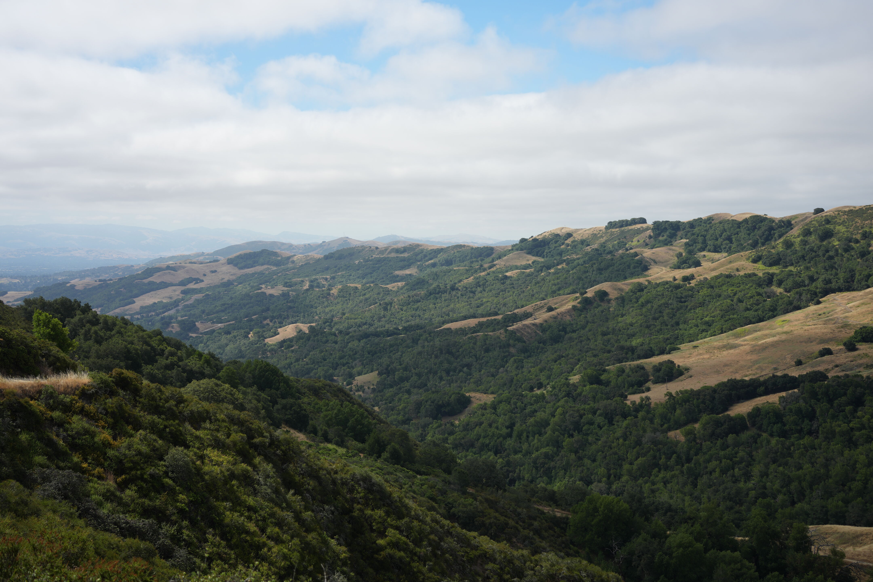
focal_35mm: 50
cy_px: 291
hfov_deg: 39.6
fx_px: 1212
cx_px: 436
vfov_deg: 27.0
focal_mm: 50
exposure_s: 1/1000
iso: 125
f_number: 4.5
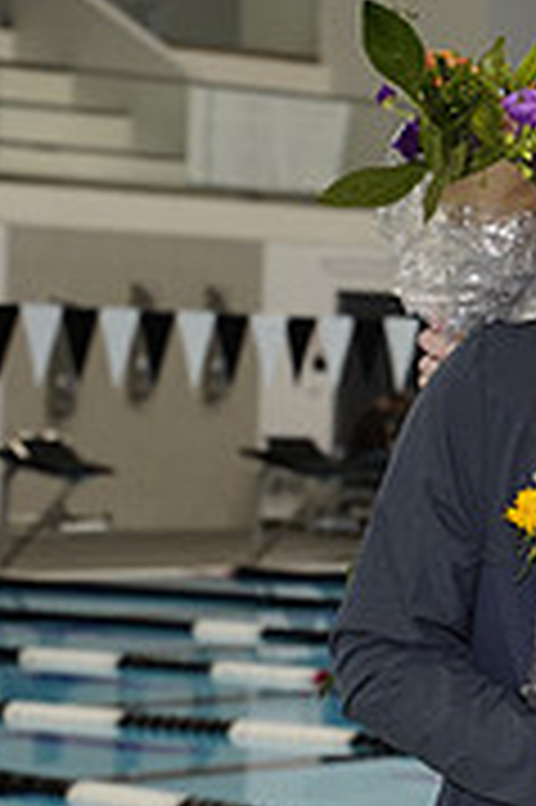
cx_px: 1275
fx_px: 4363
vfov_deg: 10.6
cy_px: 394
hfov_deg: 6.7
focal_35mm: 195
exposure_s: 1/200
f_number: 5.6
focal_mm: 60
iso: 1600
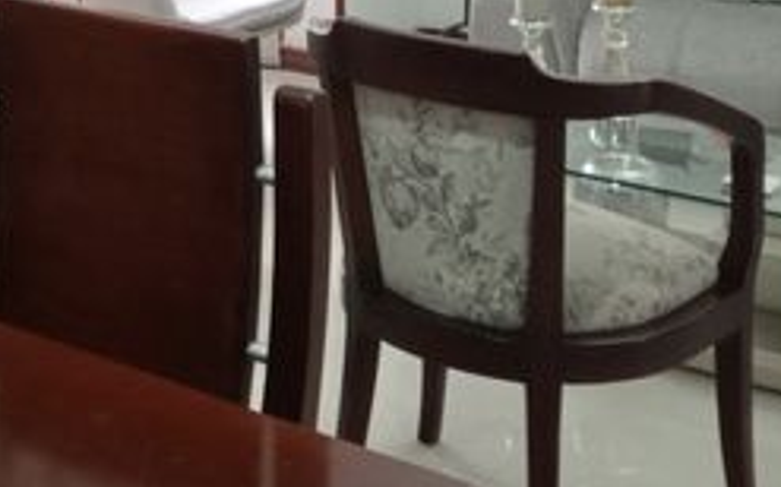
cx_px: -76
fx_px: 1702
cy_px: -262
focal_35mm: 80
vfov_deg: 15.0
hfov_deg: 24.2
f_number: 1.8
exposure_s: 1/33.3
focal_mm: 3.98
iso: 935
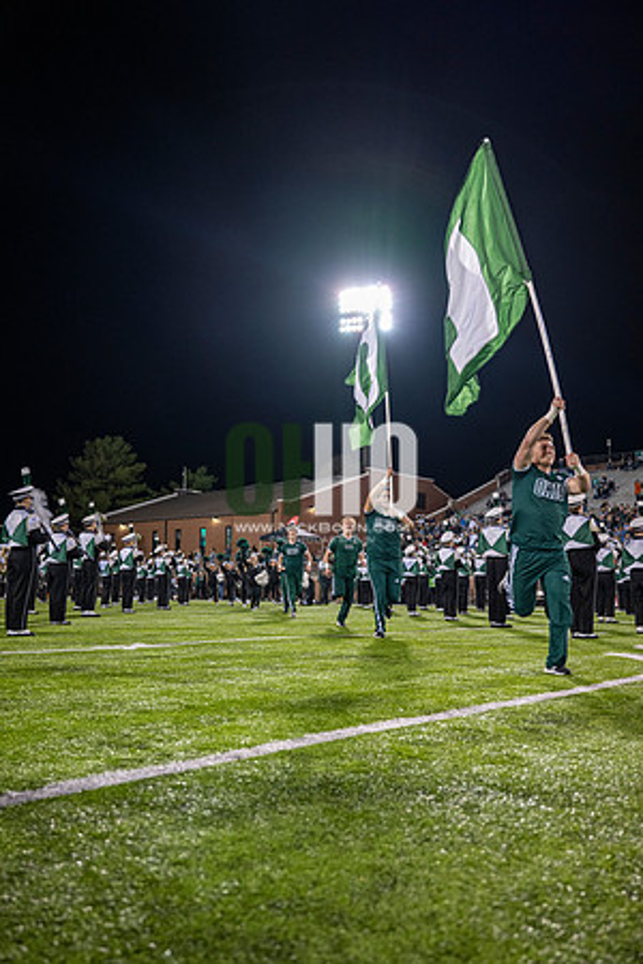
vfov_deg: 59.5
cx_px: 322
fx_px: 844
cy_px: 482
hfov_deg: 41.7
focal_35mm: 32
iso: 1250
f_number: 3.2
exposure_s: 1/500
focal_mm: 31.5
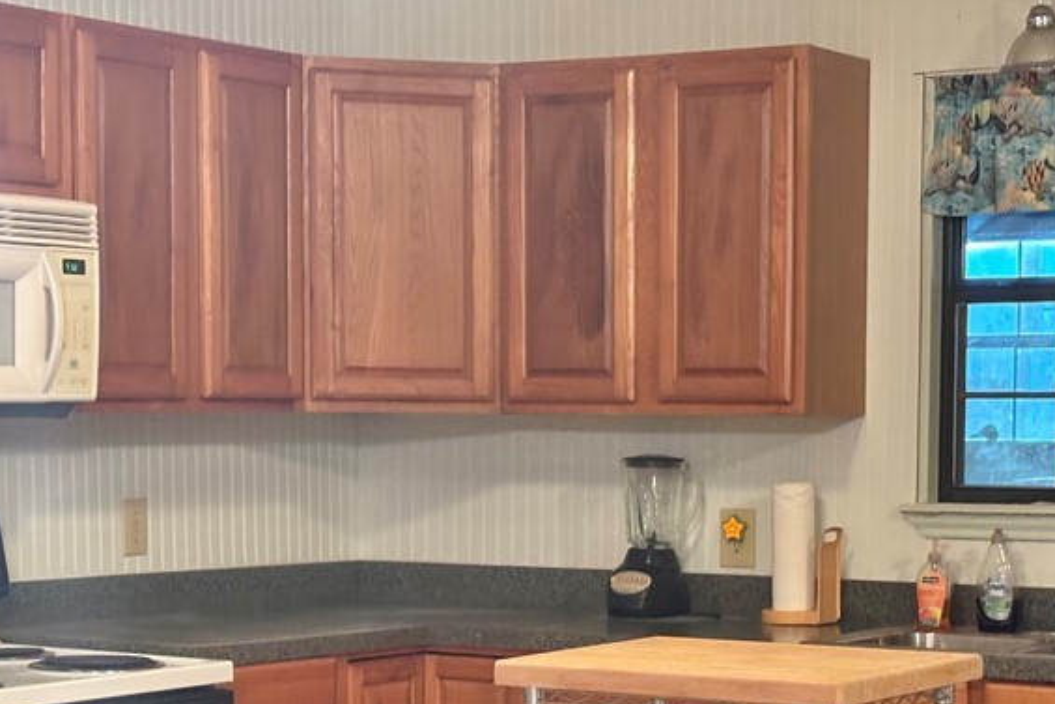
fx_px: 2873
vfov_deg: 13.8
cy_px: 637
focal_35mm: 98
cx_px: 702
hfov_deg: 20.7
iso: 320
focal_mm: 5.96
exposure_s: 1/30
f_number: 1.6
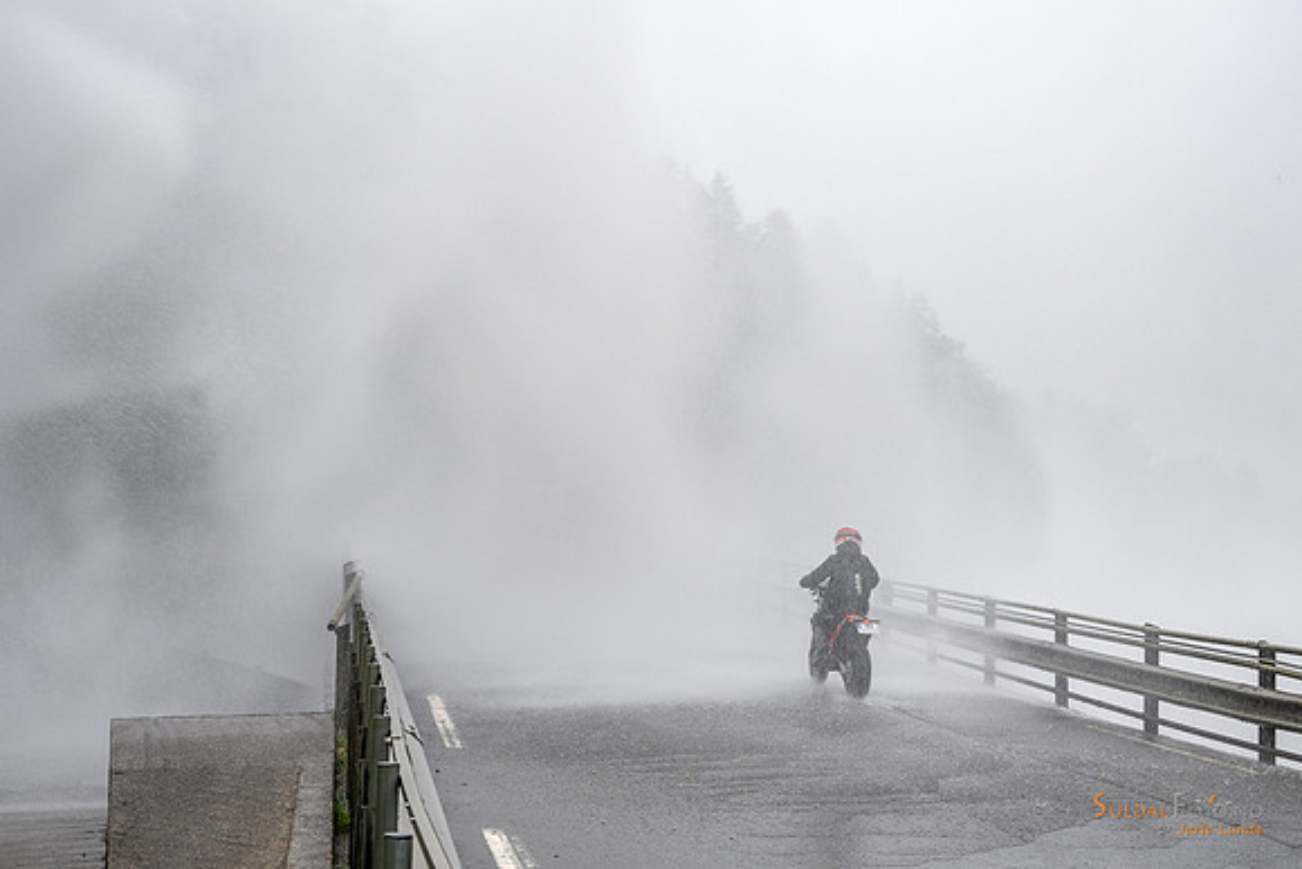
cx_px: 651
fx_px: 1658
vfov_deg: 29.3
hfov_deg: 42.9
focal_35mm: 46
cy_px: 538
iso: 80
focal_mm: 37
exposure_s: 1/200
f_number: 7.1
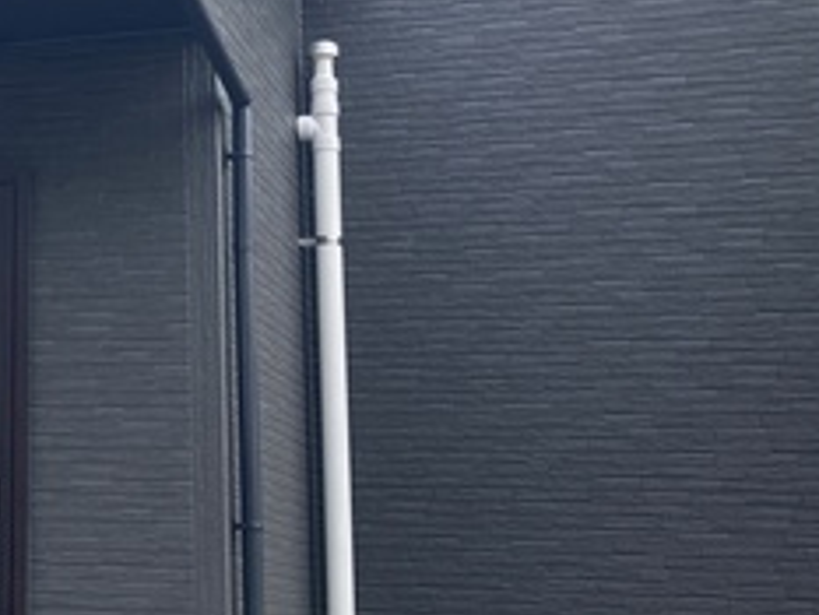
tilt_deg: +15.8
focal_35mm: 77
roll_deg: -2.8
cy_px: 119
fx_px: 1823
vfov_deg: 19.0
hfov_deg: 23.3
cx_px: -155
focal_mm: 3.99
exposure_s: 1/706
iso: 20
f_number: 1.8
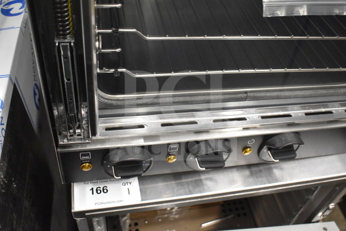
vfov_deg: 36.9
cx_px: 173
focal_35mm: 36
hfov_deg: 53.1
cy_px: 116
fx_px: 346
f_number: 3.8
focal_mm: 24
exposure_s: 1/40
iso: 3600
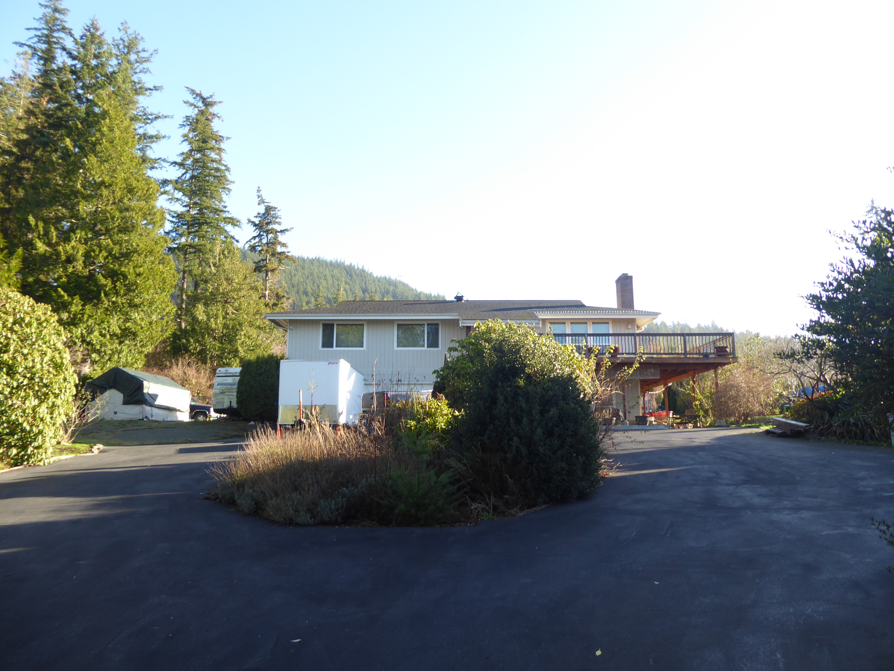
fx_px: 620
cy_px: 336
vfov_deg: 56.8
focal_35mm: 24
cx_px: 447
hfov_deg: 71.6
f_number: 3.3
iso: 80
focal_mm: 4.3
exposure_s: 1/125
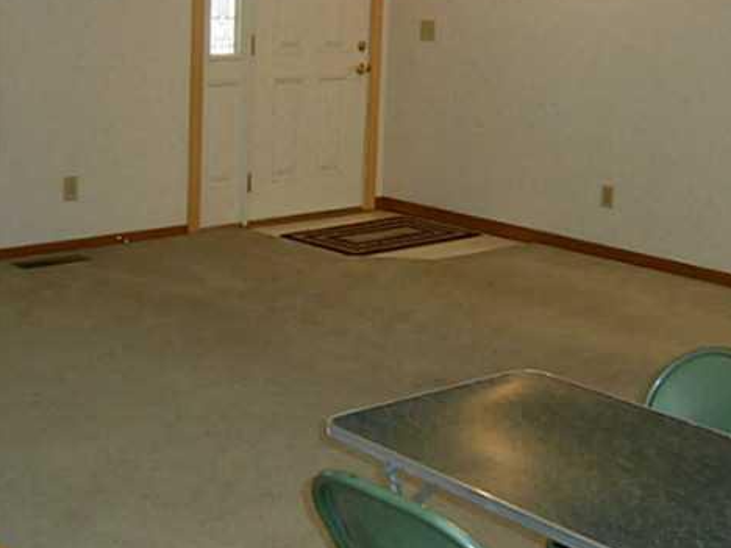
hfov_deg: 29.7
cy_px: 122
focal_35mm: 65
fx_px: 1373
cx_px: 272
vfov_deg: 22.3
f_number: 4.2
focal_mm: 6.8
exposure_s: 1/30
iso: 500
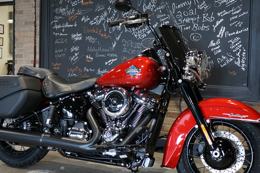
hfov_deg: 42.7
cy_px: 77
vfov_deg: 29.2
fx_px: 332
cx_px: 122
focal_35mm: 46
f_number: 4
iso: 1600
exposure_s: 1/160
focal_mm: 31
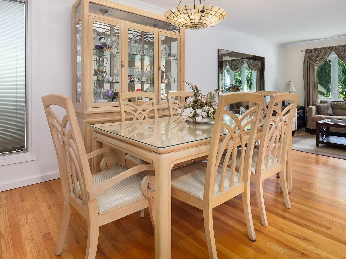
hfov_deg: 78.8
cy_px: 95
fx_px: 210
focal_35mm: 21
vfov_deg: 62.5
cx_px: 188
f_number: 3.5
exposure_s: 1/20
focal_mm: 7
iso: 800
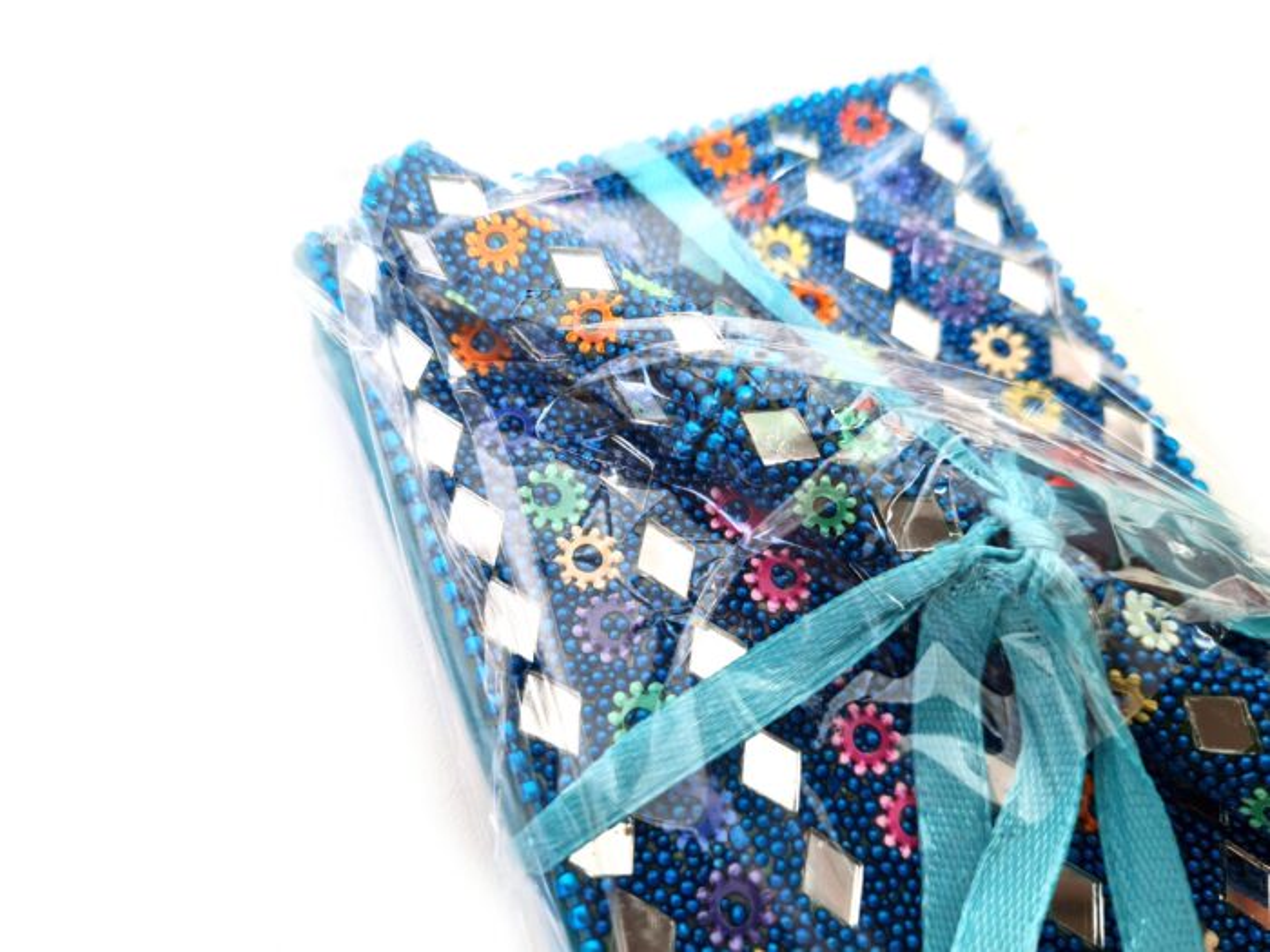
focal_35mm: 26
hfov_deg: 67.3
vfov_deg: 53.1
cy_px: 476
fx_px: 954
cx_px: 635
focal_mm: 5.4
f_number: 1.8
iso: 50
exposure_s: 1/128
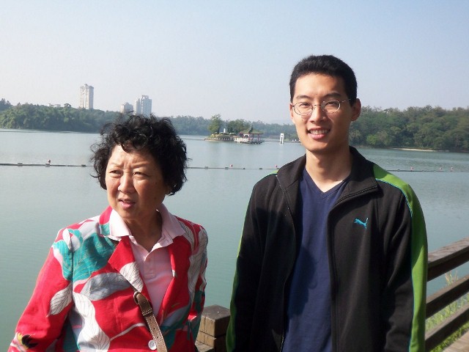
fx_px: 528
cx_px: 234
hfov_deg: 47.9
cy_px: 176
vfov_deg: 36.8
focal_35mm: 39
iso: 50
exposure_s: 1/320
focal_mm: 6.4
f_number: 3.9
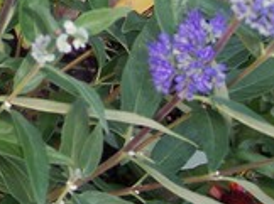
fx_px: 1004
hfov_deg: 14.7
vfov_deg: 11.2
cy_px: -98
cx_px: -112
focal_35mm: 127
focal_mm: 8
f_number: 2.8
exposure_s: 1/30
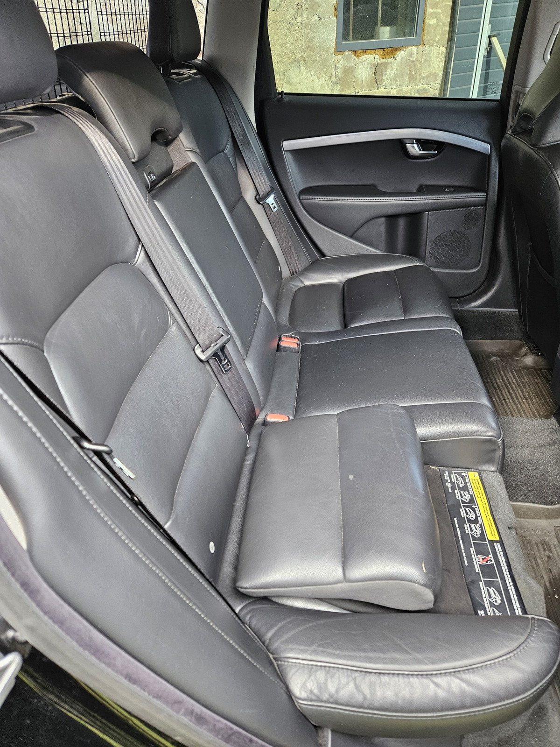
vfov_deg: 73.9
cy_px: 374
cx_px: 280
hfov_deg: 58.9
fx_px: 496
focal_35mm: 23
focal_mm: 5.4
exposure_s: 1/100
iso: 200
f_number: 1.8
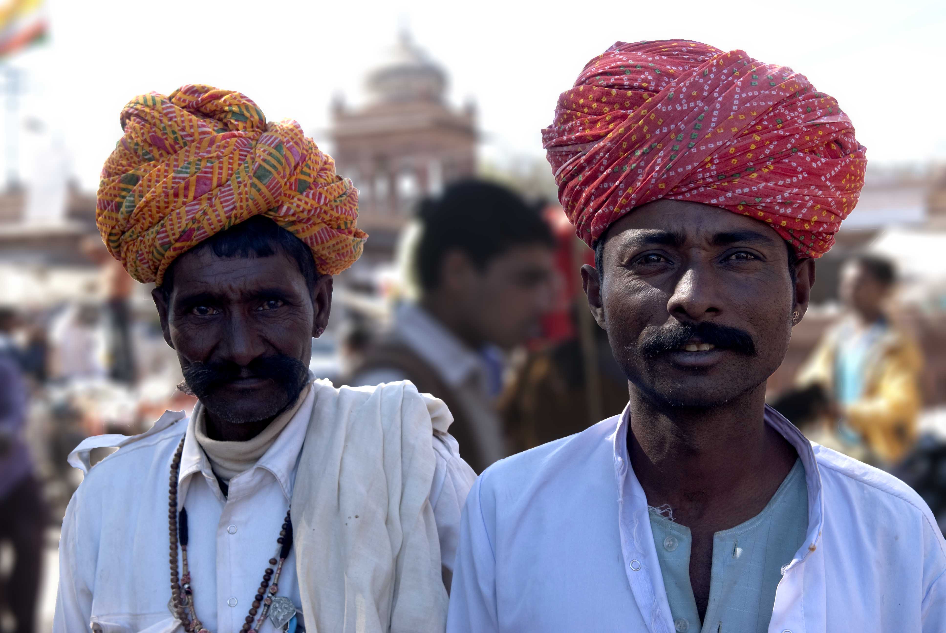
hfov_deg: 41.1
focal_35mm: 48
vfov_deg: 28.2
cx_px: 473
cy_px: 316
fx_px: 1263
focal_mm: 32
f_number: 7.1
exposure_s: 1/80
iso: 100
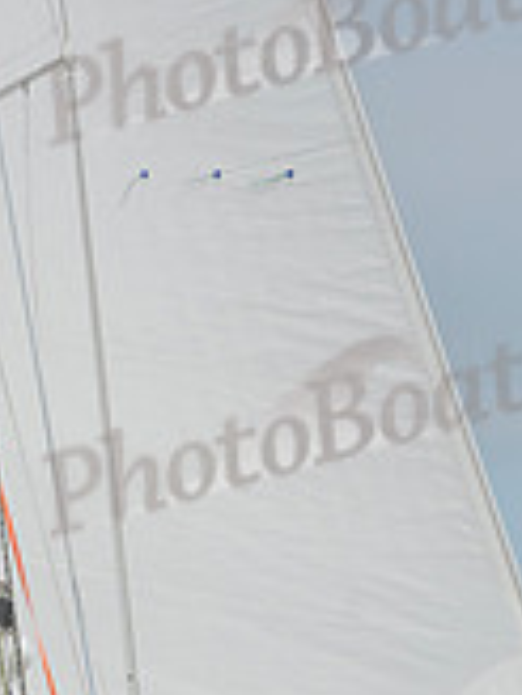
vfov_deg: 2.2
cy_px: 706
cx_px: -174
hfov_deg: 1.6
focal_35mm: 919
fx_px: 18478
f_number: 8
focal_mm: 270
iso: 280
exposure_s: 1/1000
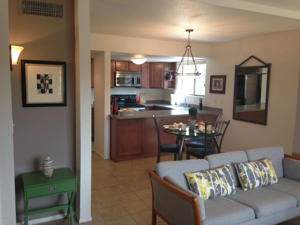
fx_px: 286
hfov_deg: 55.4
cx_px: 150
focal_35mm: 33
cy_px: 112
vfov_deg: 42.9
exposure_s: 1/24
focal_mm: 4.13
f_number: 2.4
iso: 50
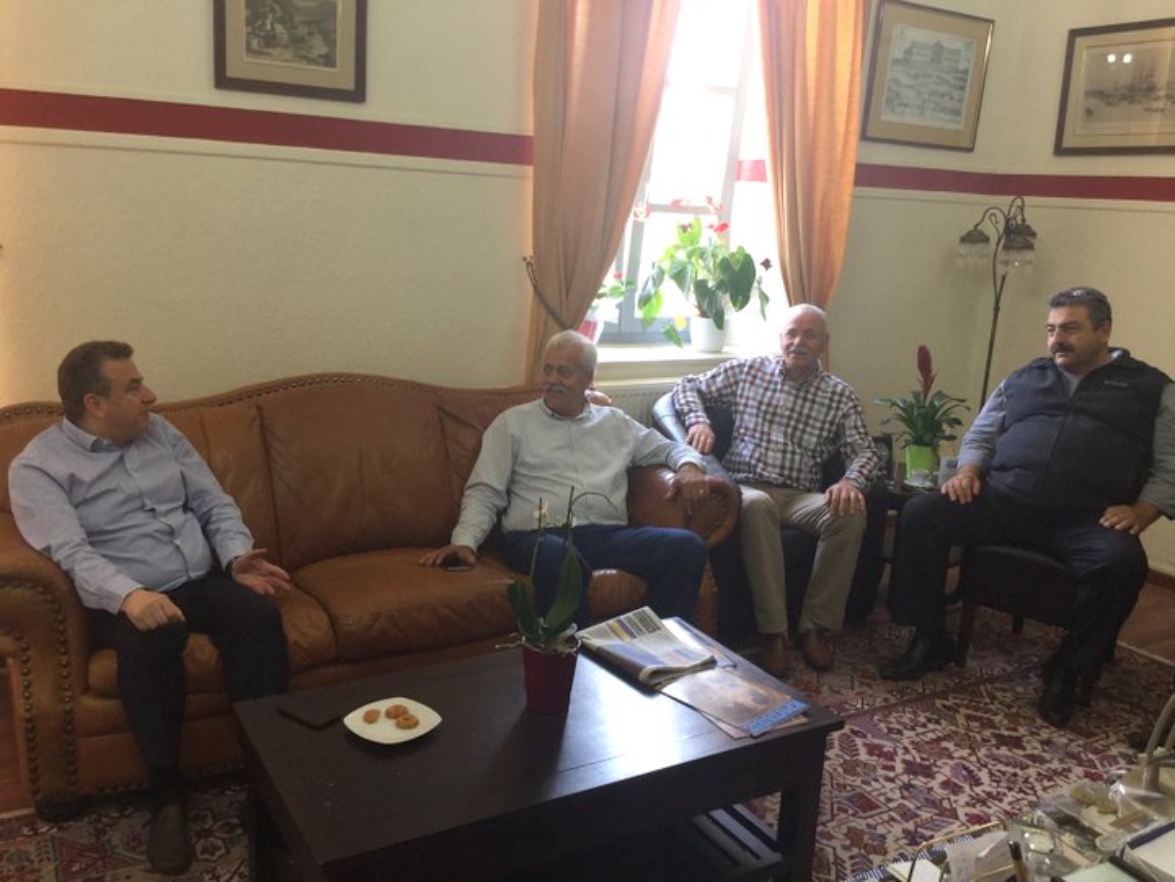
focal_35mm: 31
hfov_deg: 58.4
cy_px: 441
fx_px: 1052
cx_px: 588
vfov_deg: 45.4
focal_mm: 3.3
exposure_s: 1/33
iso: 80
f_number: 2.4
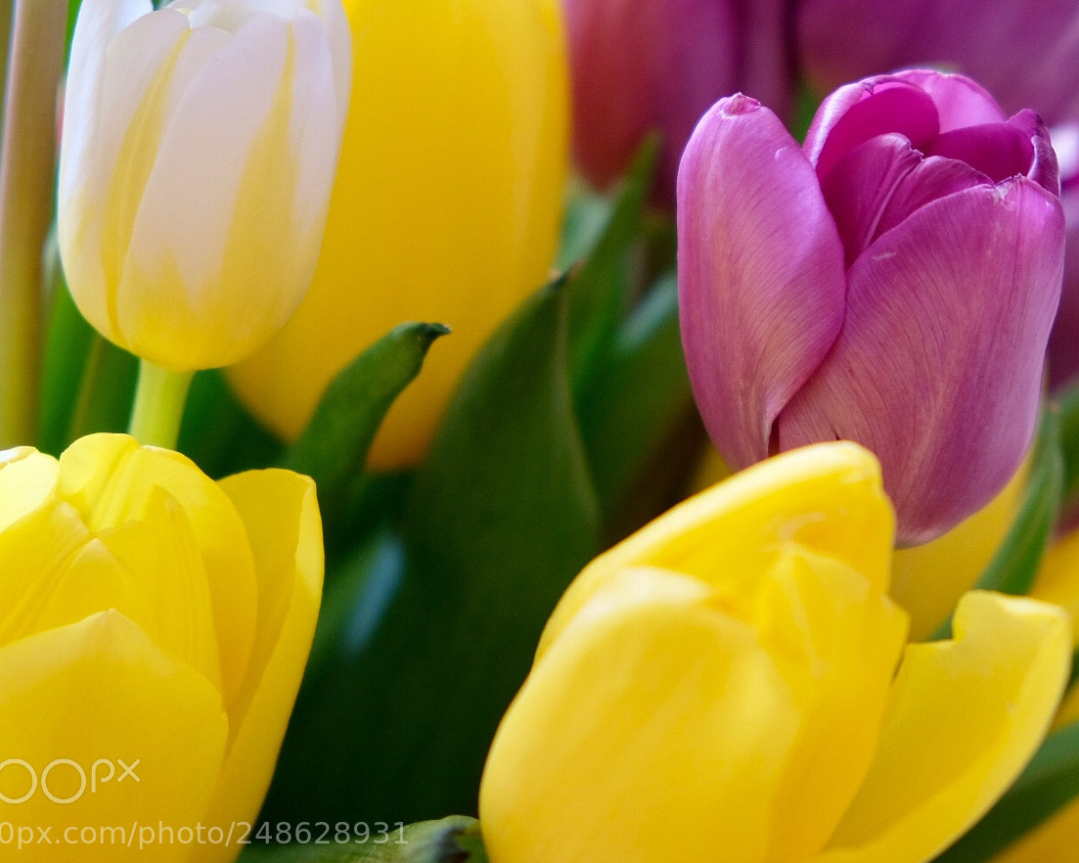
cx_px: 680
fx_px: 3608
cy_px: 388
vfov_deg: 13.6
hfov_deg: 17.0
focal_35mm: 113
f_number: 4
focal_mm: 55
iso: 800
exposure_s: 1/60
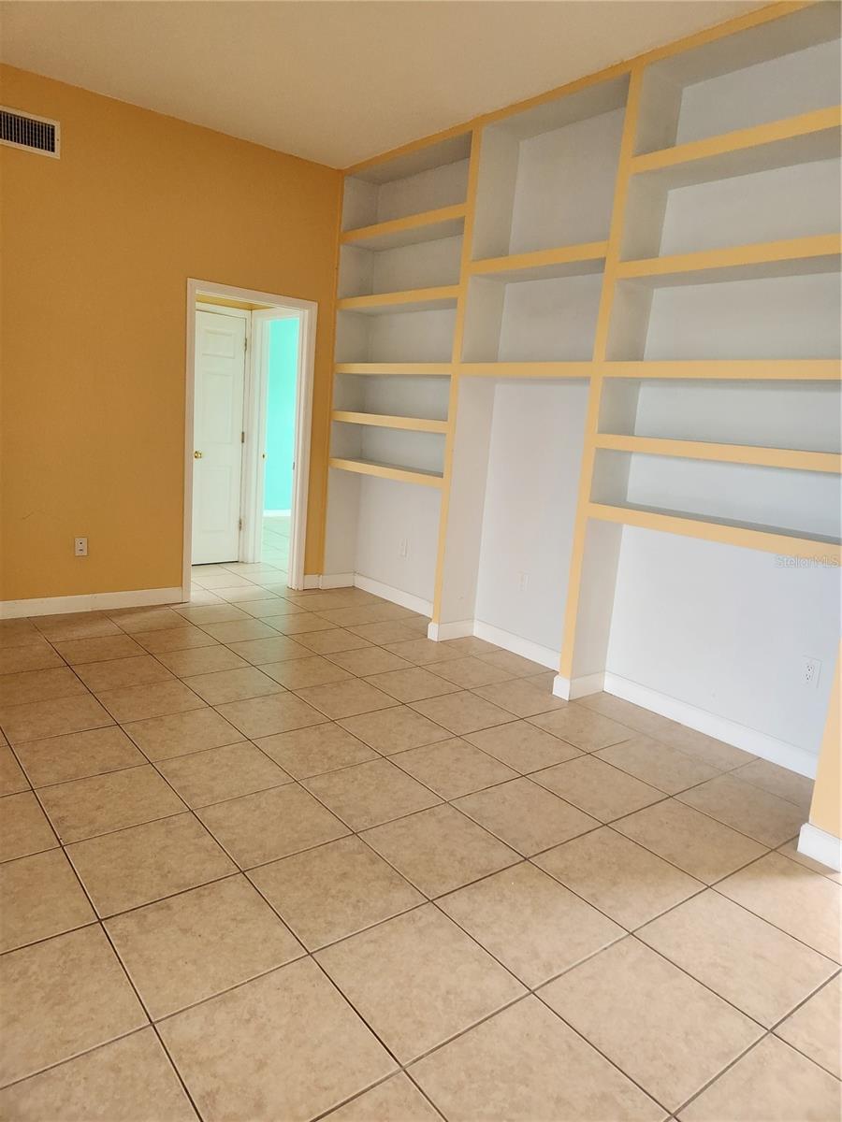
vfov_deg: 73.9
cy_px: 561
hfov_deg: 58.9
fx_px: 746
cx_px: 421
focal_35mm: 23
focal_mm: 5.4
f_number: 1.8
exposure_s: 1/120
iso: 250
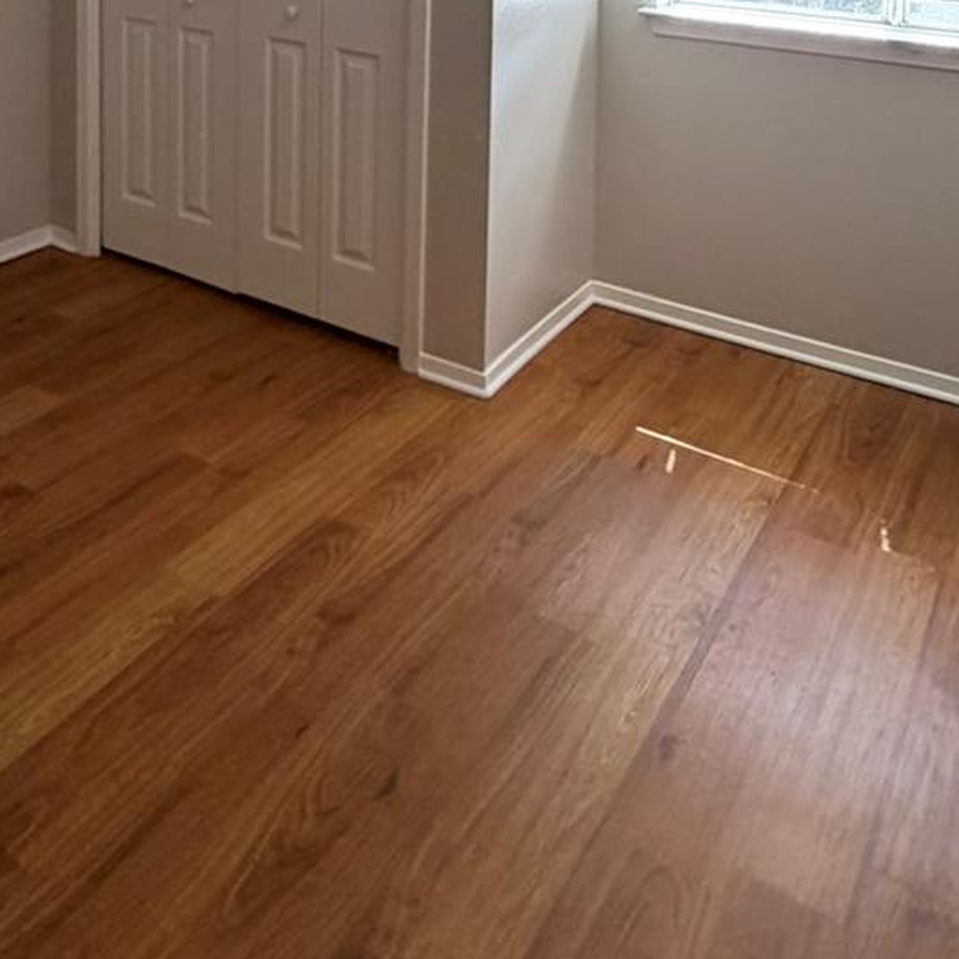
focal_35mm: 36
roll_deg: -0.2
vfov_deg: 38.4
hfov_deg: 44.9
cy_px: -89
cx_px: 272
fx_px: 1128
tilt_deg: -4.4
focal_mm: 2.22
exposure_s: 1/120
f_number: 2.2
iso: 200
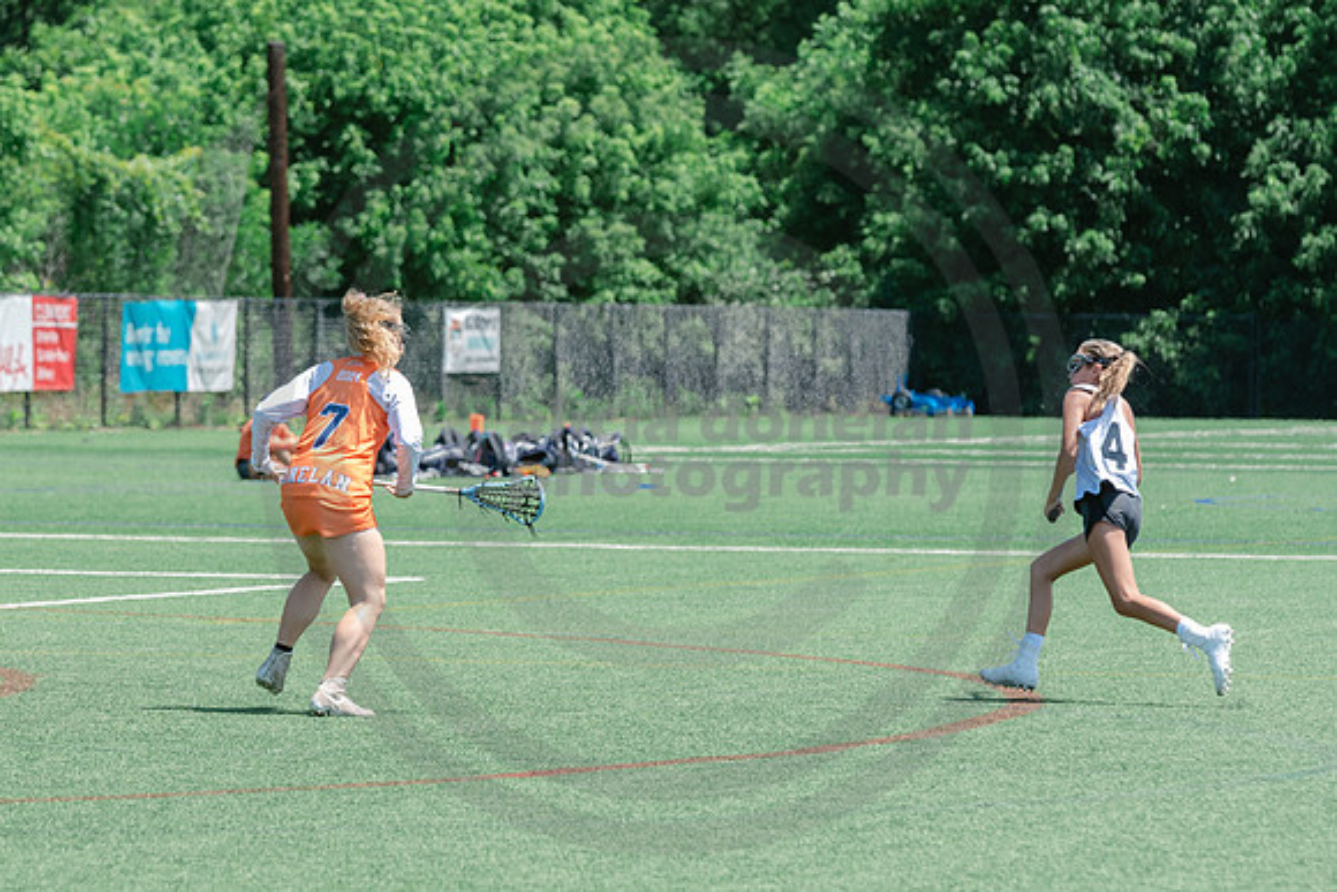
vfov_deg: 5.1
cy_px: 446
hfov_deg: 7.7
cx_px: 415
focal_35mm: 268
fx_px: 9944
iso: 400
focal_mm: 160
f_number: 5
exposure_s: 1/1600
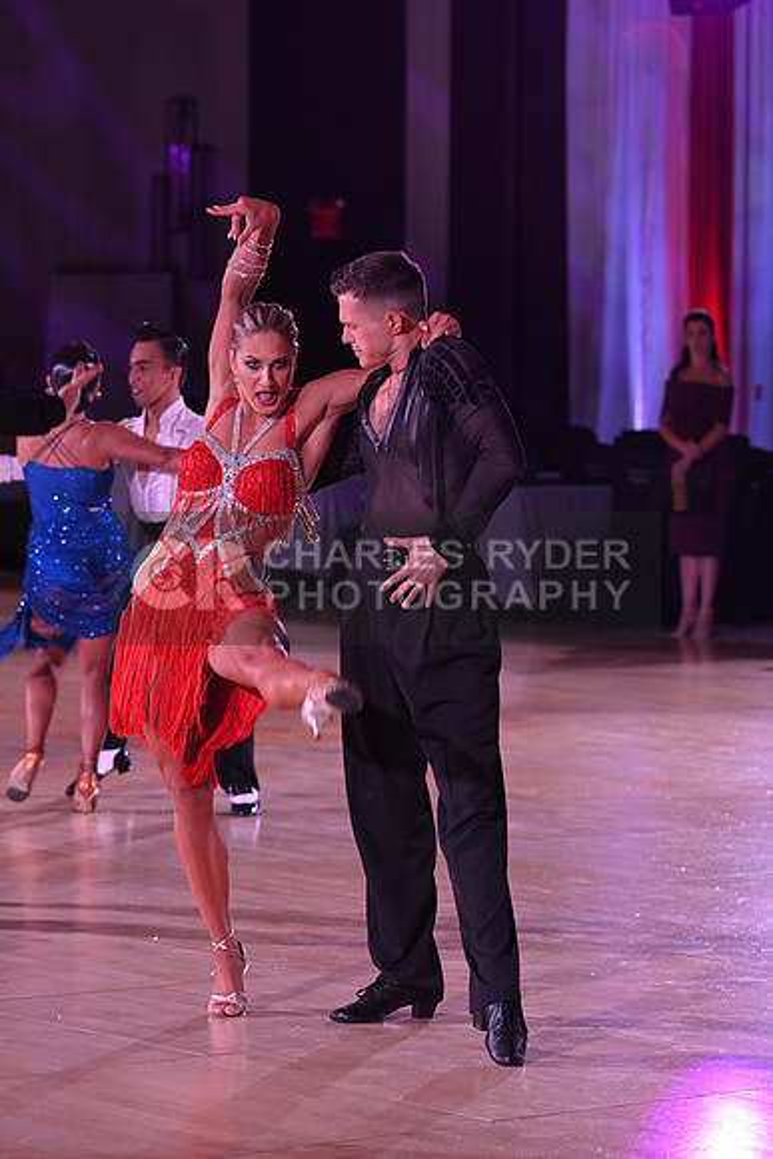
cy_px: 580
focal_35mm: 135
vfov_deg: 15.2
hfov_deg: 10.2
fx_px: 4345
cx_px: 386
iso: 1600
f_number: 5.6
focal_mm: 135
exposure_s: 1/200
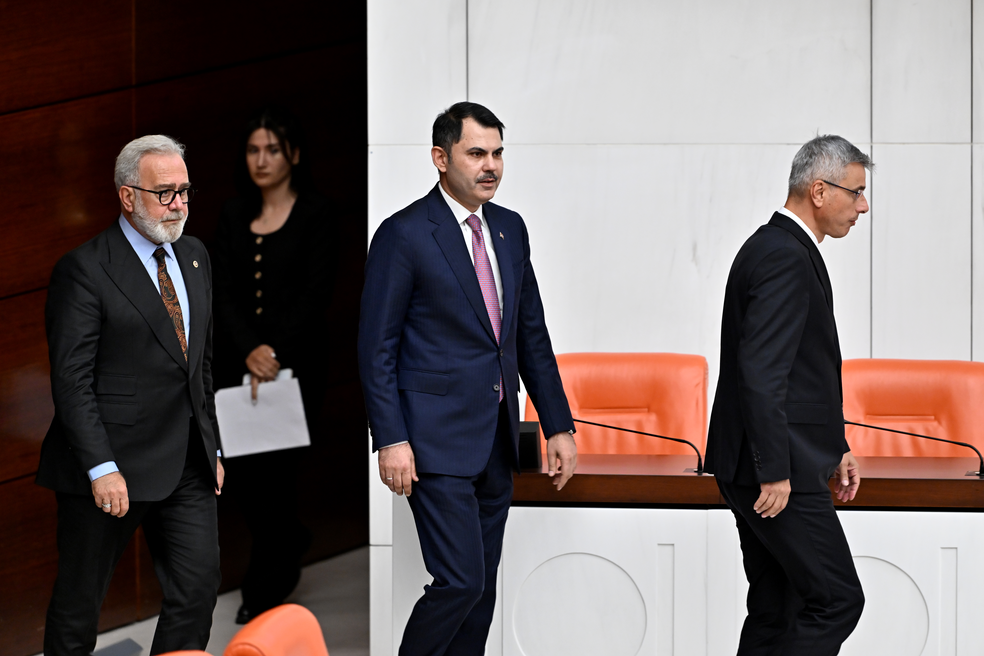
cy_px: 328
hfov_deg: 5.1
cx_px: 493
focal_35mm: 401
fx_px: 10960
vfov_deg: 3.4
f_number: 3.5
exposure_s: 1/250
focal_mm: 400
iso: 1600
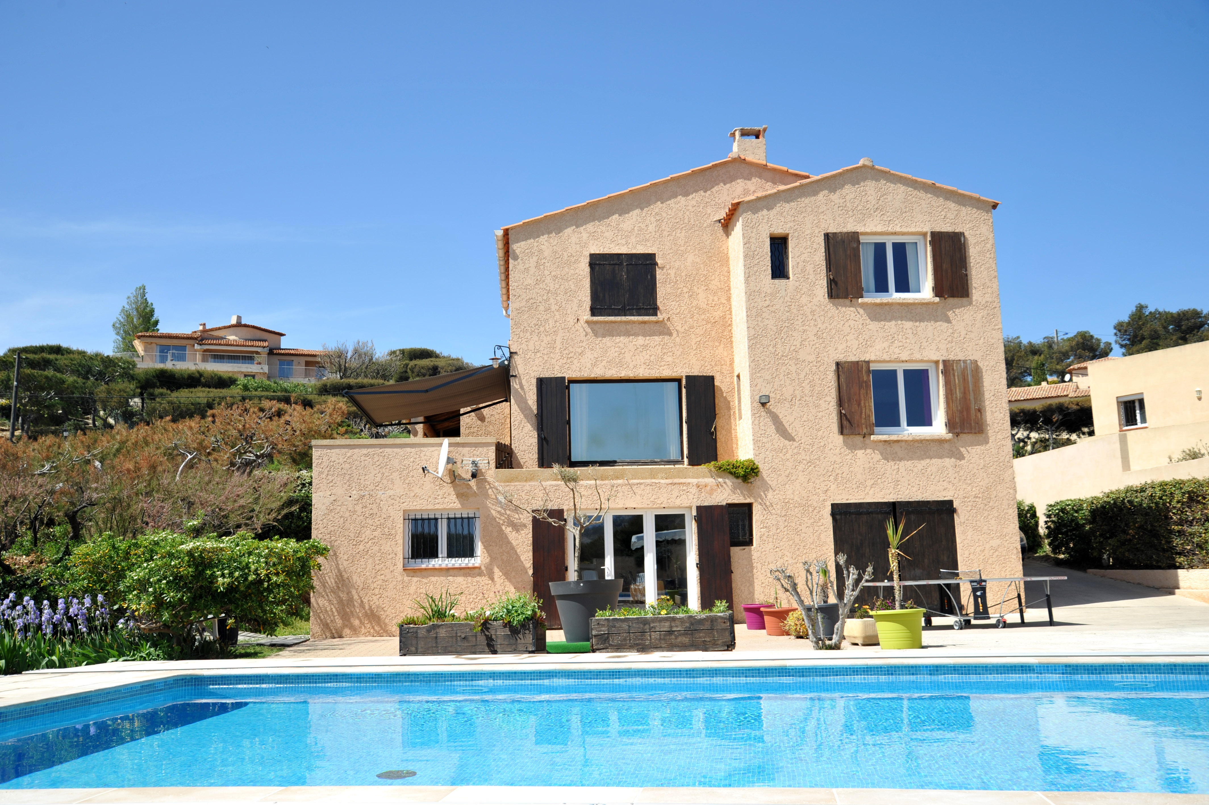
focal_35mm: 32
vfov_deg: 41.1
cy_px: 402
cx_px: 604
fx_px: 1074
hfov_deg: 58.7
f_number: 9
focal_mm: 32
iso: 200
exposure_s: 1/320
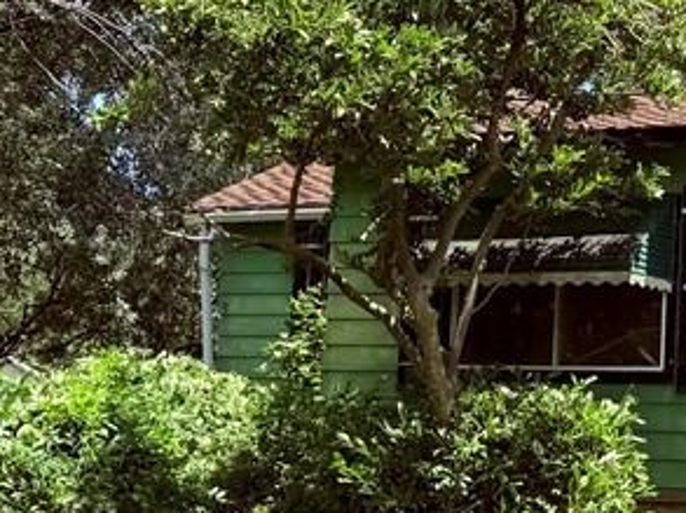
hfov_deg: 21.9
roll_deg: -0.8
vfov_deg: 17.5
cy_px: 316
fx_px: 1663
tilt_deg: +4.3
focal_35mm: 84
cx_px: 773
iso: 80
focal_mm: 6.76
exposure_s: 1/1949
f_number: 1.78
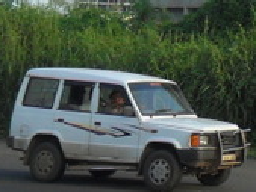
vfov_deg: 10.9
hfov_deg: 14.1
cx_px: 417
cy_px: -151
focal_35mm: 128
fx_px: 947
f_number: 3.5
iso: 100
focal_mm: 4.9
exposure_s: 1/500
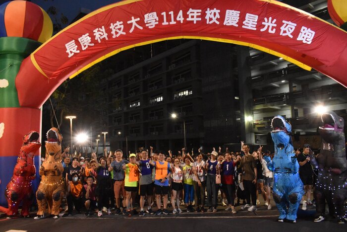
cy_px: 116
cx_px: 174
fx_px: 260
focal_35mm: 27
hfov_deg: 67.4
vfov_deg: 47.9
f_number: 5
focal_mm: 18
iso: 6400
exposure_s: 1/100
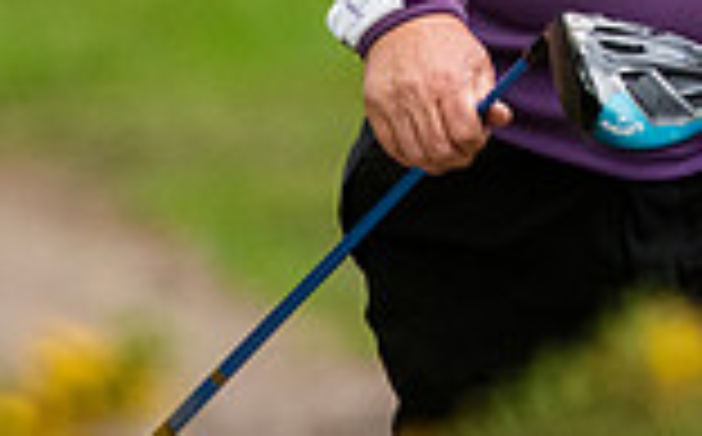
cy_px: -416
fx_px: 32649
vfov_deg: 0.8
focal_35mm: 1709
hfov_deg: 1.2
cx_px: 976
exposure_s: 1/1250
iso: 1600
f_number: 4
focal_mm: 300
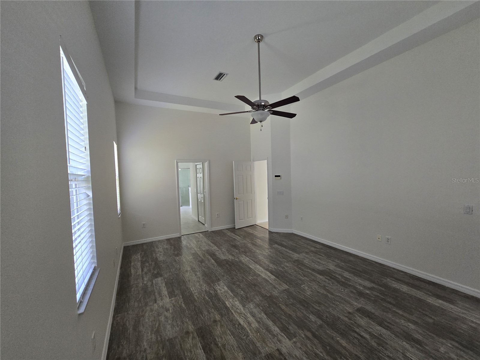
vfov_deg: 89.9
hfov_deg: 106.2
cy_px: 180
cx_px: 240
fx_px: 180
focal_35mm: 13
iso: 250
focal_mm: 2.2
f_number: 2.2
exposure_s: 1/100
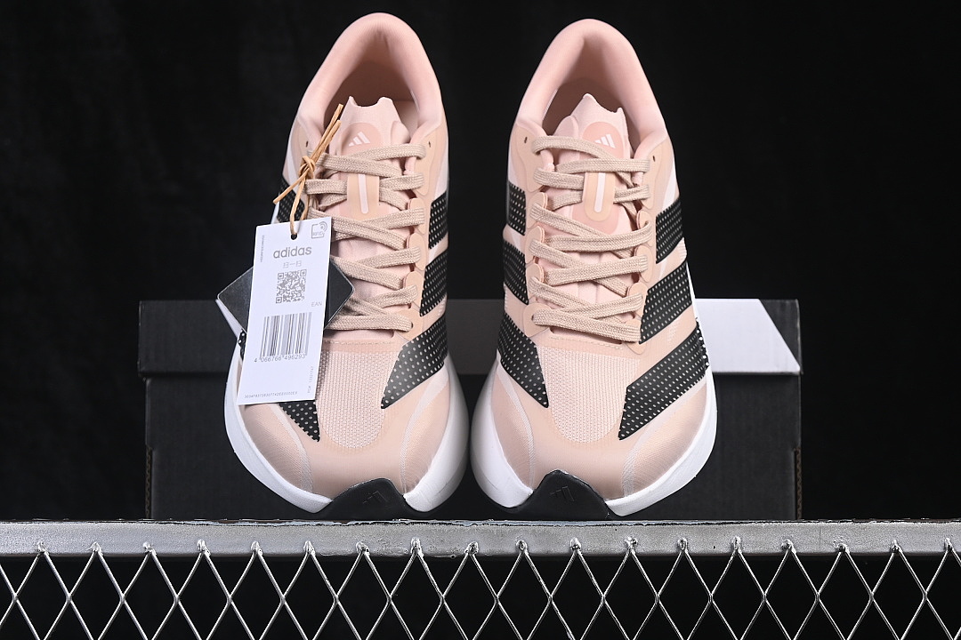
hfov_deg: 27.0
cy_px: 320
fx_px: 2002
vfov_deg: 18.2
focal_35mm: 75
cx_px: 480
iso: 160
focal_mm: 50
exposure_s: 1/80
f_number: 8
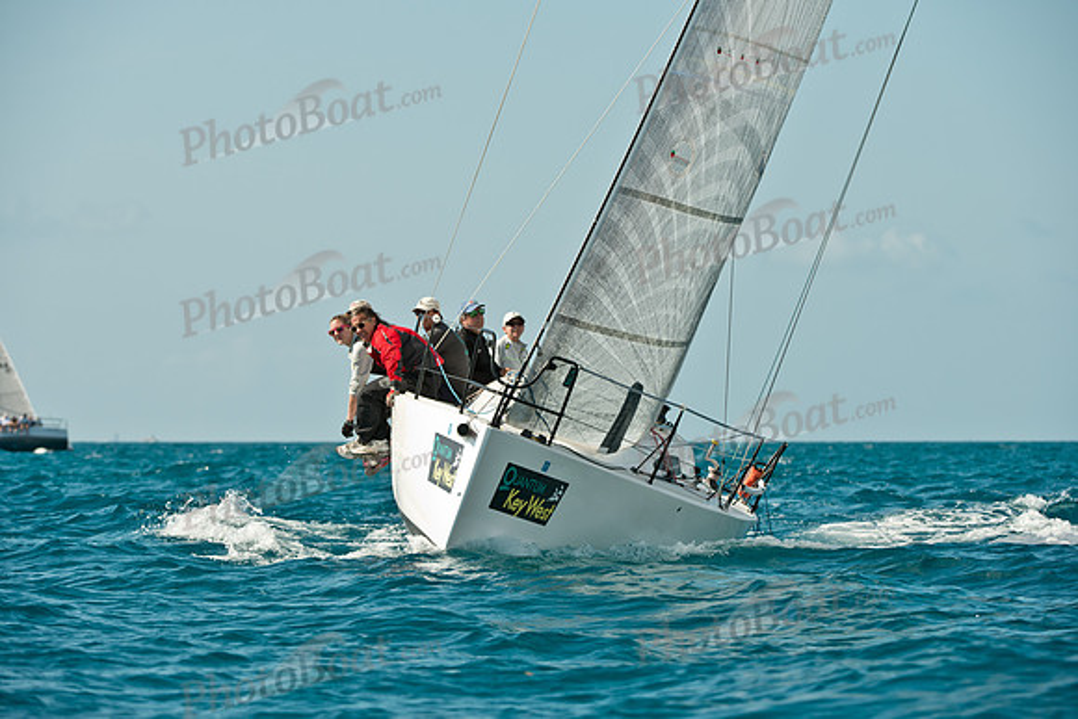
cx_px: 539
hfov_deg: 10.0
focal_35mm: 206
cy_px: 360
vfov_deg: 6.7
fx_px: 6184
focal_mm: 200
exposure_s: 1/1250
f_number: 9
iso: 400
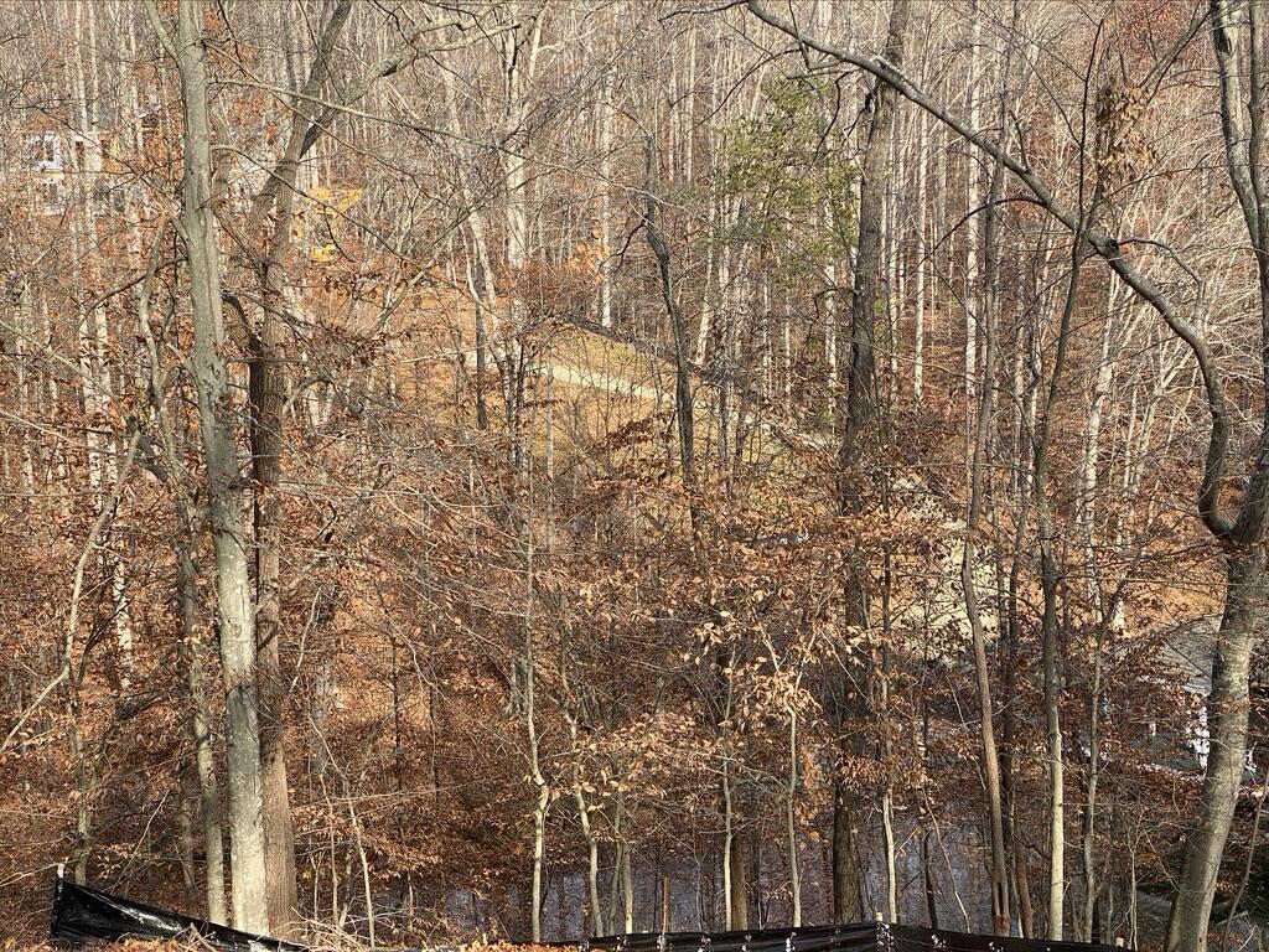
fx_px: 1906
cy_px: 476
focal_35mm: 52
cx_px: 634
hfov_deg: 36.8
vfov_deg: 28.0
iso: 20
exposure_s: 1/480
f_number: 2
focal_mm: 6
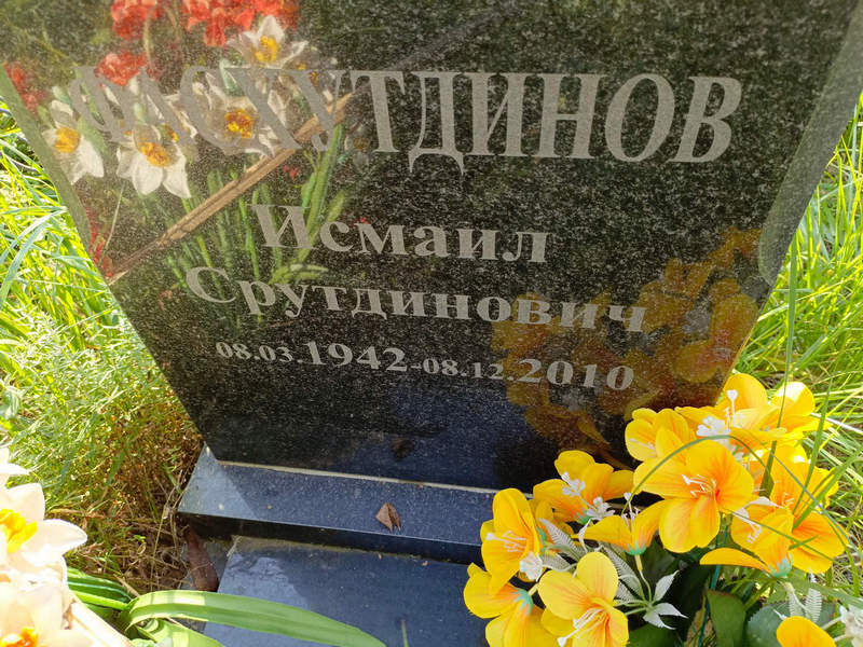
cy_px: 324
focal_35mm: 25
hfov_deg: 69.4
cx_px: 432
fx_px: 623
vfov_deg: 54.9
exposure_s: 1/120
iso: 153
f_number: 1.69
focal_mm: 4.76
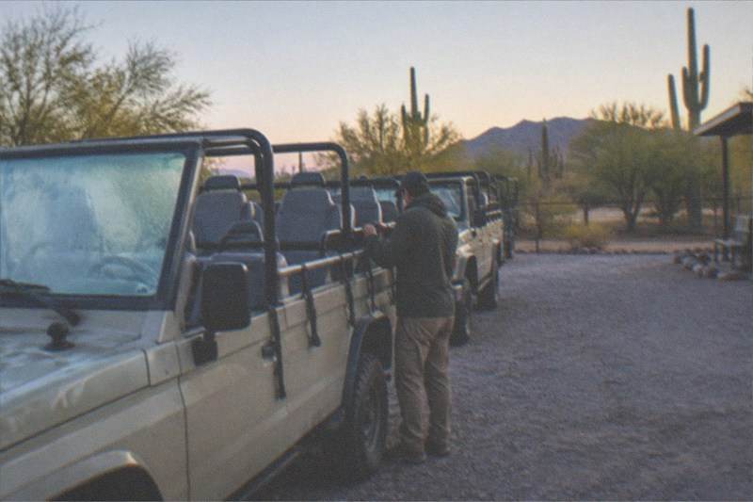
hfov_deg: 28.8
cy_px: 251
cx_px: 376
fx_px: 1464
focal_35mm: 70
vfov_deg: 19.4
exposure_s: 1/500
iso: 320
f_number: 7.1
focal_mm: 70
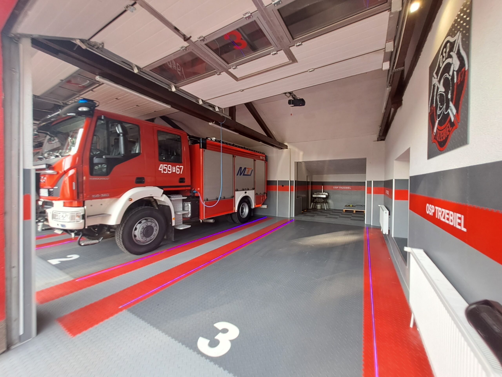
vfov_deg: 89.9
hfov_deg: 106.2
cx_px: 251
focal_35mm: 13
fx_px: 189
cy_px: 188
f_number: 2.2
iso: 64
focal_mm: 1.42
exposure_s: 1/100
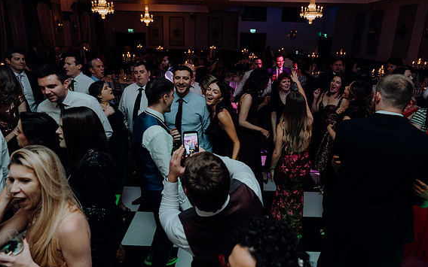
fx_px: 292
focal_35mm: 25
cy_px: 125
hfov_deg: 72.5
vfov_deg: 49.2
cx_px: 214
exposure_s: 1/160
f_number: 3.5
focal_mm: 24
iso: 2500
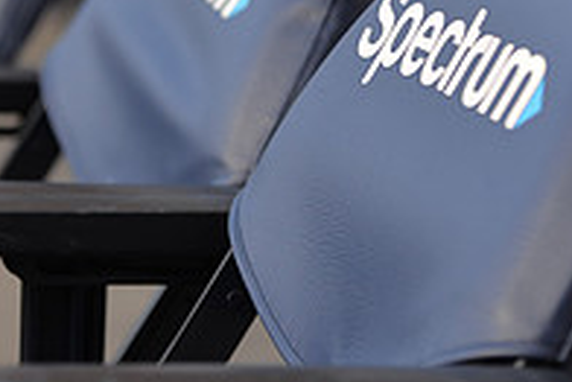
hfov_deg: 7.7
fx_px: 4229
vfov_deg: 5.2
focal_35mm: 266
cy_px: 39
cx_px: 29
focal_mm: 90
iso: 200
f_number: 2.8
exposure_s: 1/1600
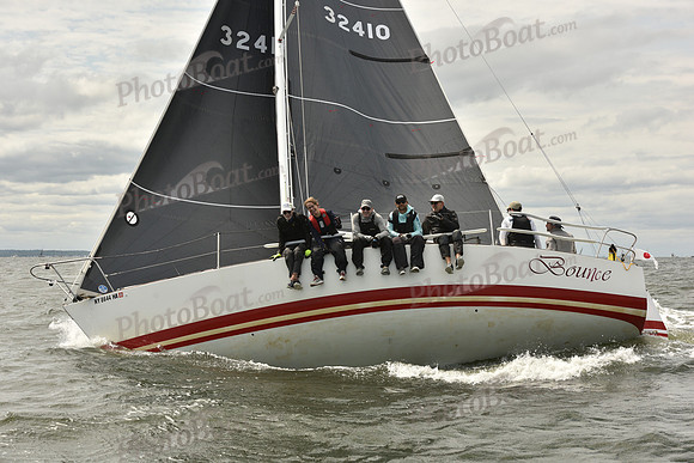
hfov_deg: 28.8
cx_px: 347
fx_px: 1350
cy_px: 232
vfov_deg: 19.5
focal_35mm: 70
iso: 250
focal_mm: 70
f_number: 9
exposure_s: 1/800
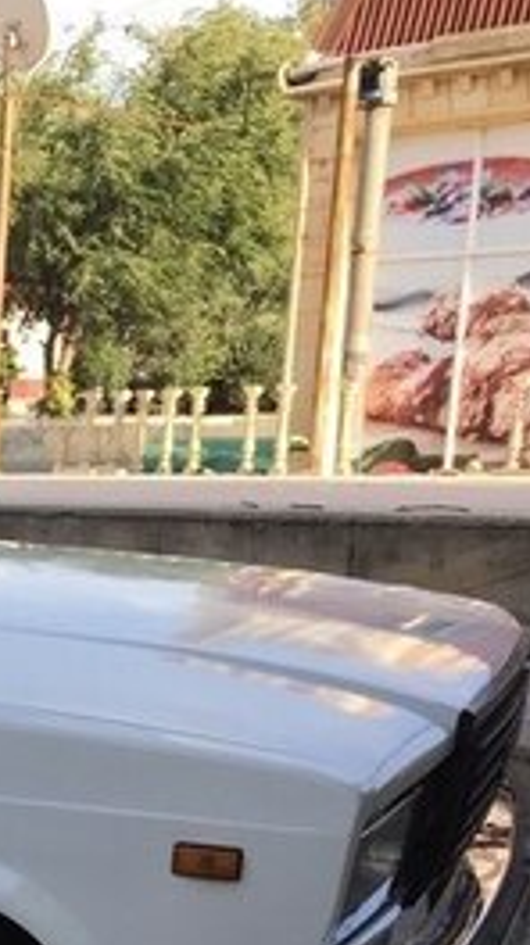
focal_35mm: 79
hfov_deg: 13.0
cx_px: -566
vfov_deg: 25.9
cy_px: 872
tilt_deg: -11.8
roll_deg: -1.2
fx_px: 1979
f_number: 2.2
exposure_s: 1/557
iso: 32
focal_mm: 4.15
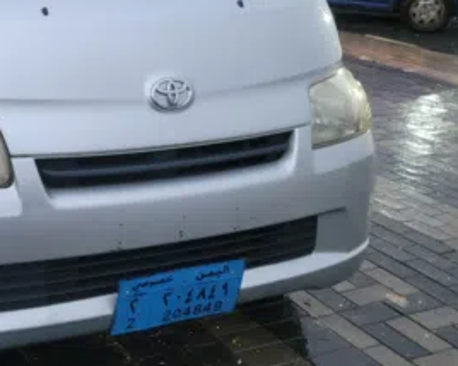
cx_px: 24
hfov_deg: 31.6
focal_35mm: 56
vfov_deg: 26.9
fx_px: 759
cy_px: 116
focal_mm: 6.7
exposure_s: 1/50
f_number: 1.8
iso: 400
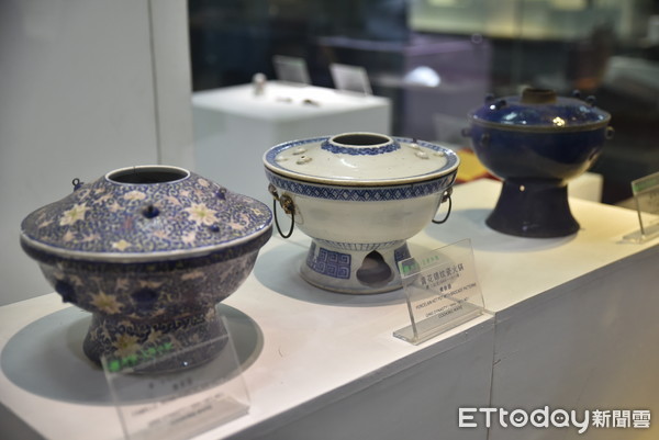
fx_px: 879
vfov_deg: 28.1
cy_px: 220
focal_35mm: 48
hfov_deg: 41.1
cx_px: 330
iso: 1400
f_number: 2.8
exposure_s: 1/50
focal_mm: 48
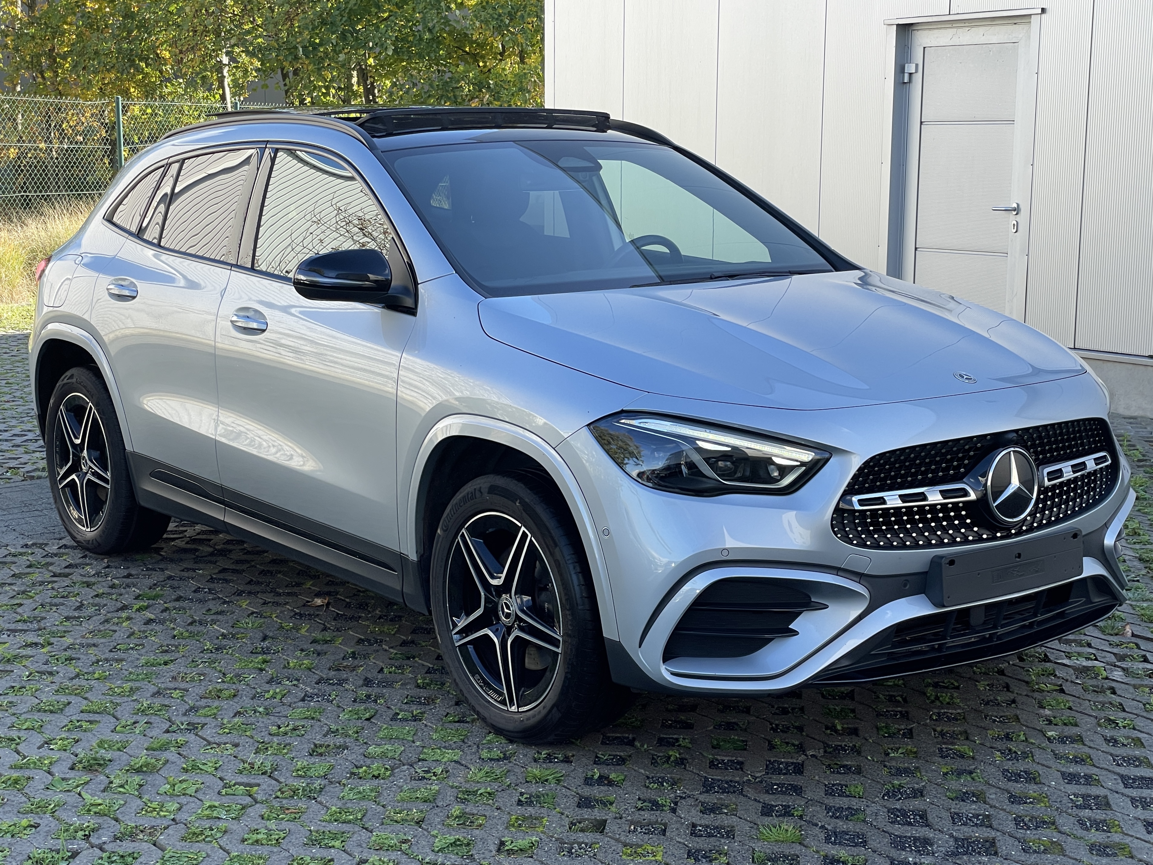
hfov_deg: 36.8
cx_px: 576
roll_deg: +1.1
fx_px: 1732
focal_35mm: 52
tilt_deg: -9.1
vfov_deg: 28.0
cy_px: 432
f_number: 2
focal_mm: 6
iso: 25
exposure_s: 1/304
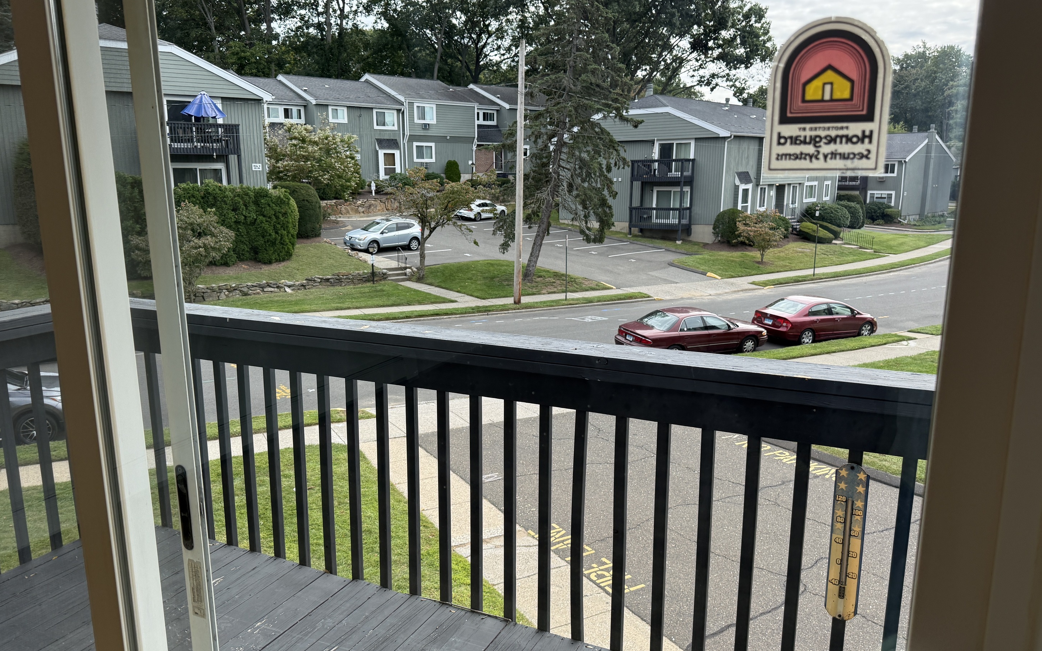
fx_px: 767
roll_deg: +0.3
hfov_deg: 68.4
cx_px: 504
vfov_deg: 46.0
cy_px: 331
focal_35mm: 27
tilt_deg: -10.8
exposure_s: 1/1292
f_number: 1.78
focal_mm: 6.76
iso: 100
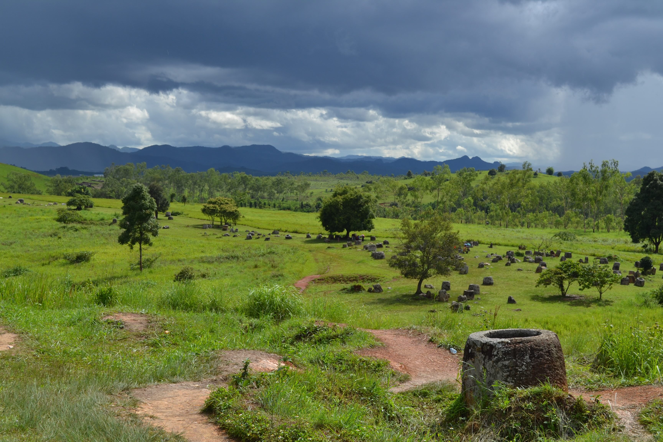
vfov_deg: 25.1
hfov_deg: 36.9
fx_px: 994
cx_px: 332
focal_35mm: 54
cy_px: 221
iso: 100
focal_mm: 36
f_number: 8
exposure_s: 1/250
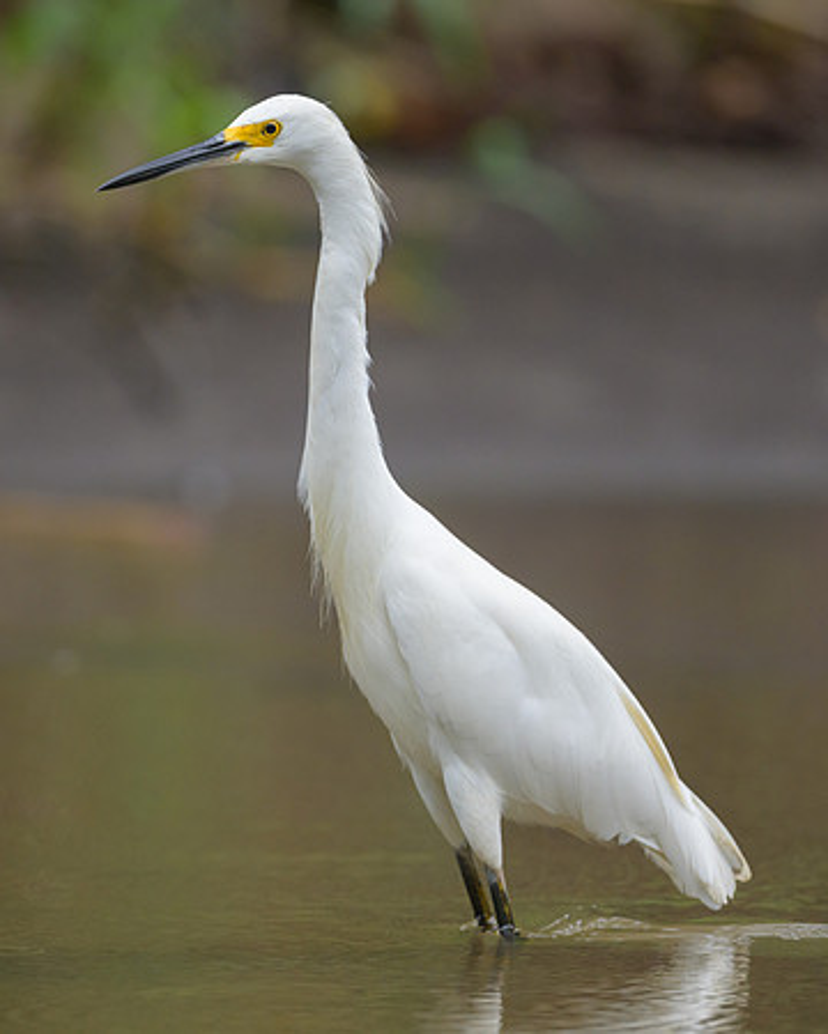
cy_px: 480
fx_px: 23724
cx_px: 413
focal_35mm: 774
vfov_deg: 2.5
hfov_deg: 2.0
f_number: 5.6
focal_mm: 500
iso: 1400
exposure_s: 1/1000
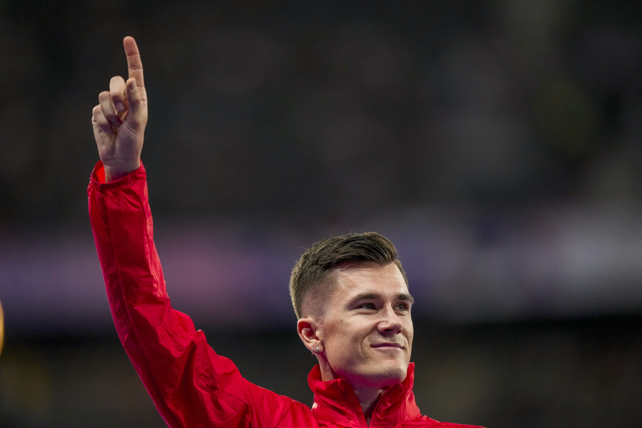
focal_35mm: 424
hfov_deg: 4.9
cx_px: 340
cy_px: 210
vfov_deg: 3.2
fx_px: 7563
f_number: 2.8
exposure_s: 1/2000
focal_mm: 400
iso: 3200
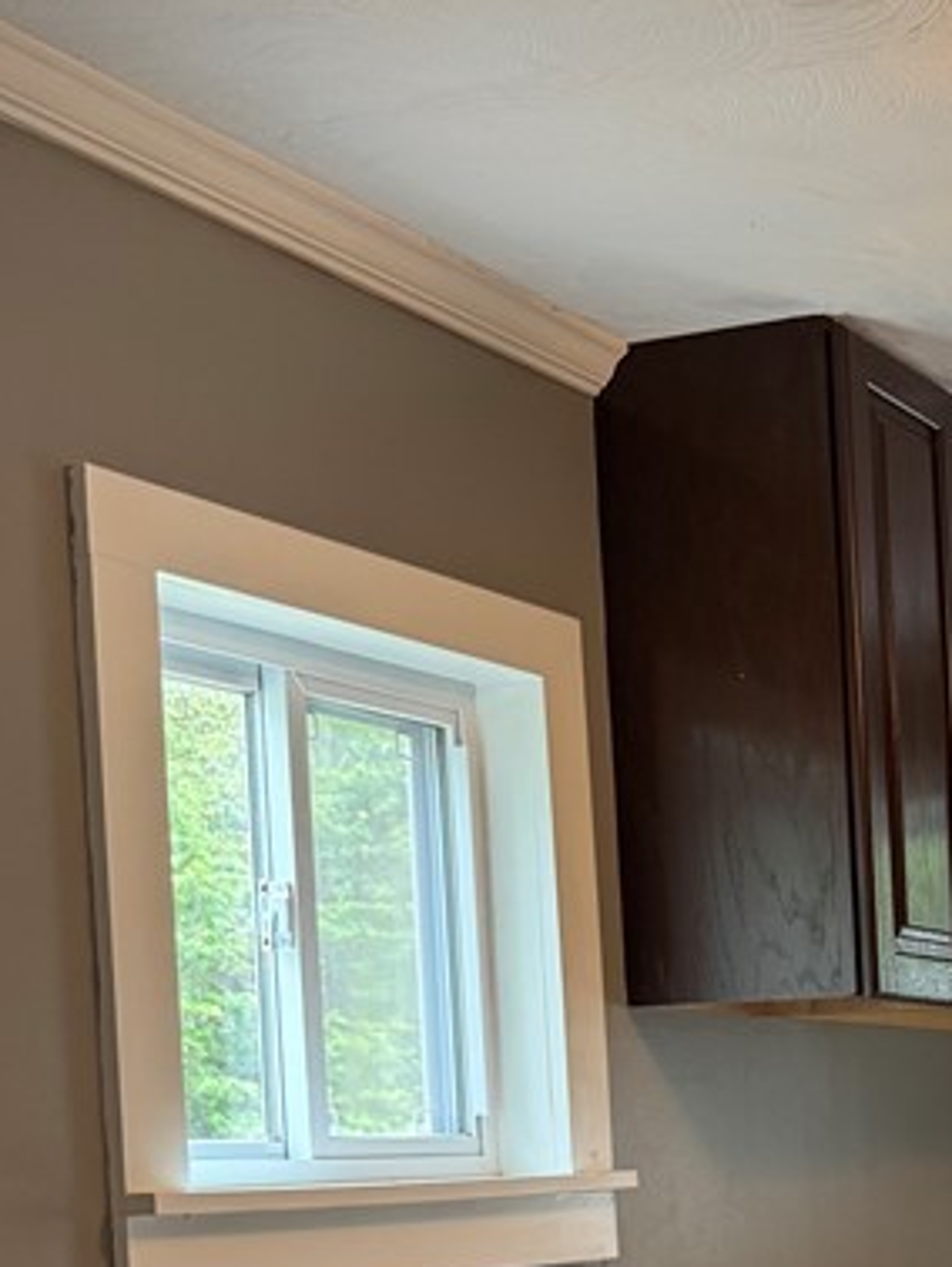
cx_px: 1227
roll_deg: +2.8
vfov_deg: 28.1
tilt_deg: -1.7
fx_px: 2381
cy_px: 1250
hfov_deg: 20.7
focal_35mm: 65
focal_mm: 6.76
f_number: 1.78
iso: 200
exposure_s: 1/120
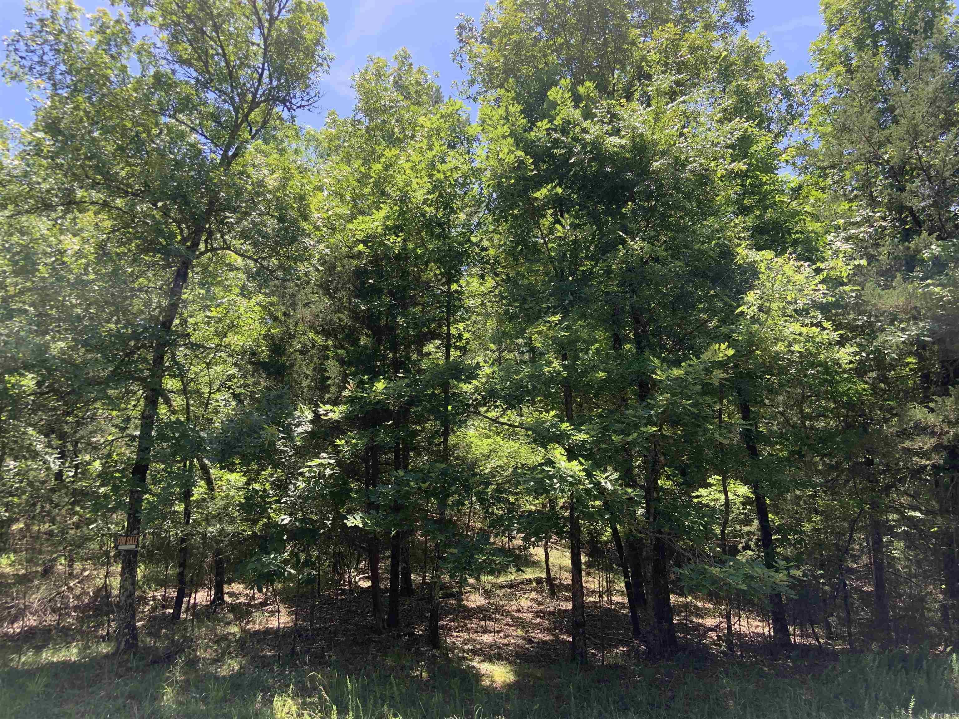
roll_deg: -1.1
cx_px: 480
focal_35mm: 26
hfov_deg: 67.3
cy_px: 360
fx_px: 720
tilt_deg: +14.7
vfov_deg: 53.1
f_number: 1.8
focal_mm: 4.25
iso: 25
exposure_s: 1/350
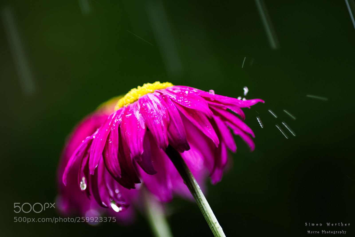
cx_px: 178
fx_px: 3847
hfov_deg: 5.3
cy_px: 118
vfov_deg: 3.5
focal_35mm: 390
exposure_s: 1/125
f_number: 6.3
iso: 400
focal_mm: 260
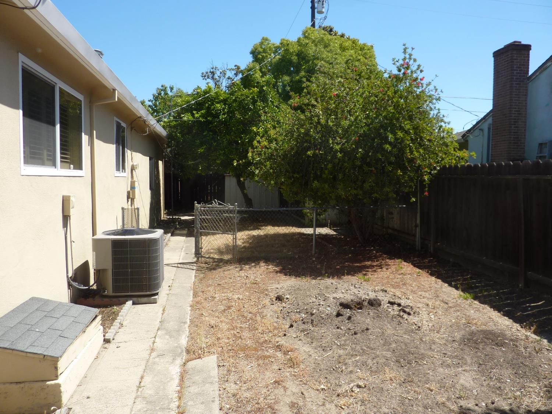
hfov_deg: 69.4
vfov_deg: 54.9
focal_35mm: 25
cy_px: 207
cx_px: 276
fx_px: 399
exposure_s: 1/400
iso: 80
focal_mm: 4.1
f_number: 4
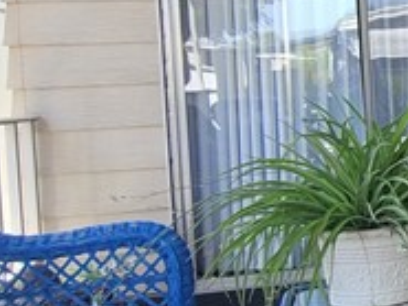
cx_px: 697
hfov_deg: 20.6
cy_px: 114
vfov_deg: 20.4
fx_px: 849
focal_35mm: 72
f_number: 2.2
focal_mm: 2.2
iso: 50
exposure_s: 1/152
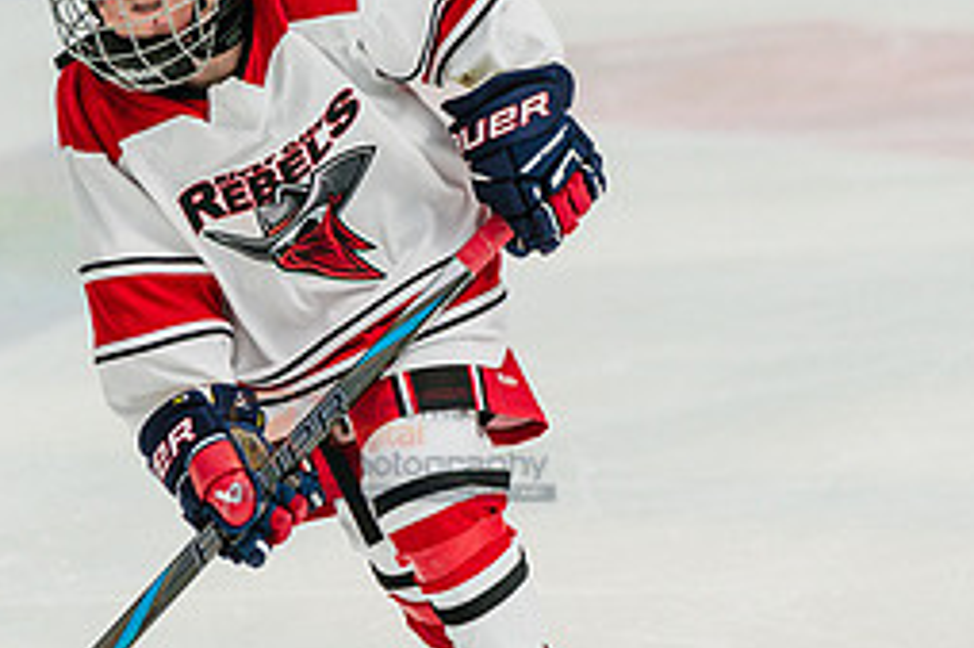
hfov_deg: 4.6
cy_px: 443
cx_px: 395
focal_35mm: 450
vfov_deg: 3.1
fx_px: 12167
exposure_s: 1/2000
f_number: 4
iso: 1600
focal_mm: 197
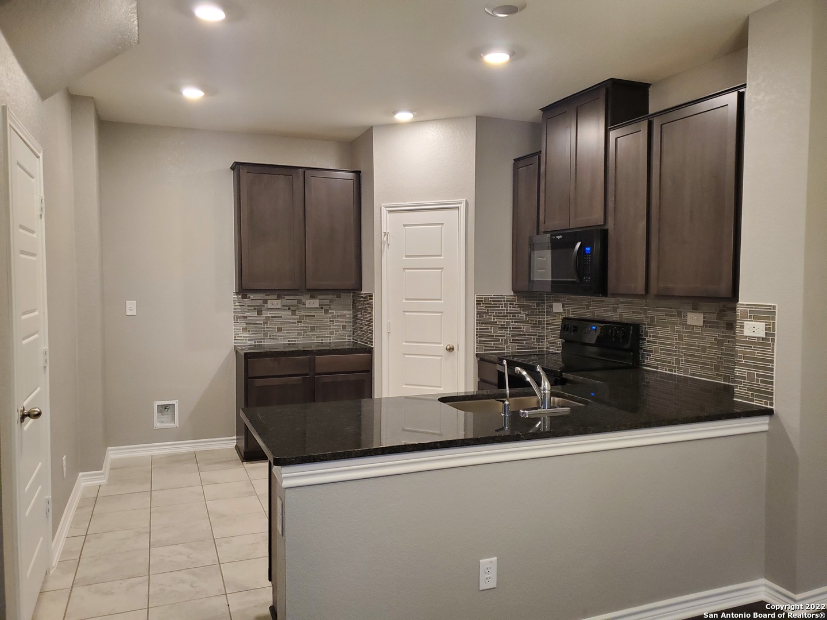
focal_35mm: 26
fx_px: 621
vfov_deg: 53.1
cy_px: 310
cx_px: 414
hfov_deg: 67.3
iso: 320
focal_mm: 4.3
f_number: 1.5
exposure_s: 1/120
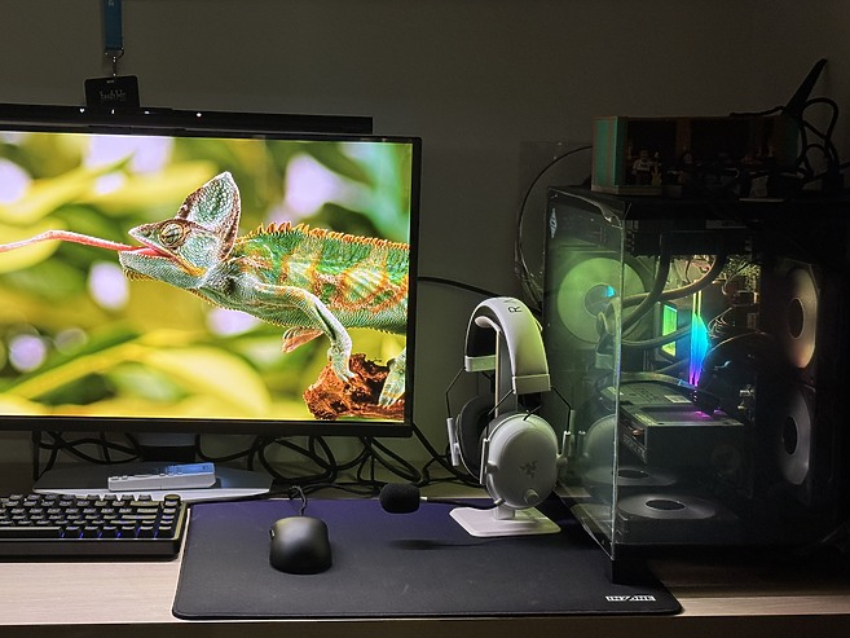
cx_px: 349
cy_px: 328
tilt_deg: -7.9
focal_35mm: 57
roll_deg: -0.4
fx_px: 1400
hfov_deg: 33.7
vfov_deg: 25.7
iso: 250
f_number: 1.78
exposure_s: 1/60
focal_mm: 6.76
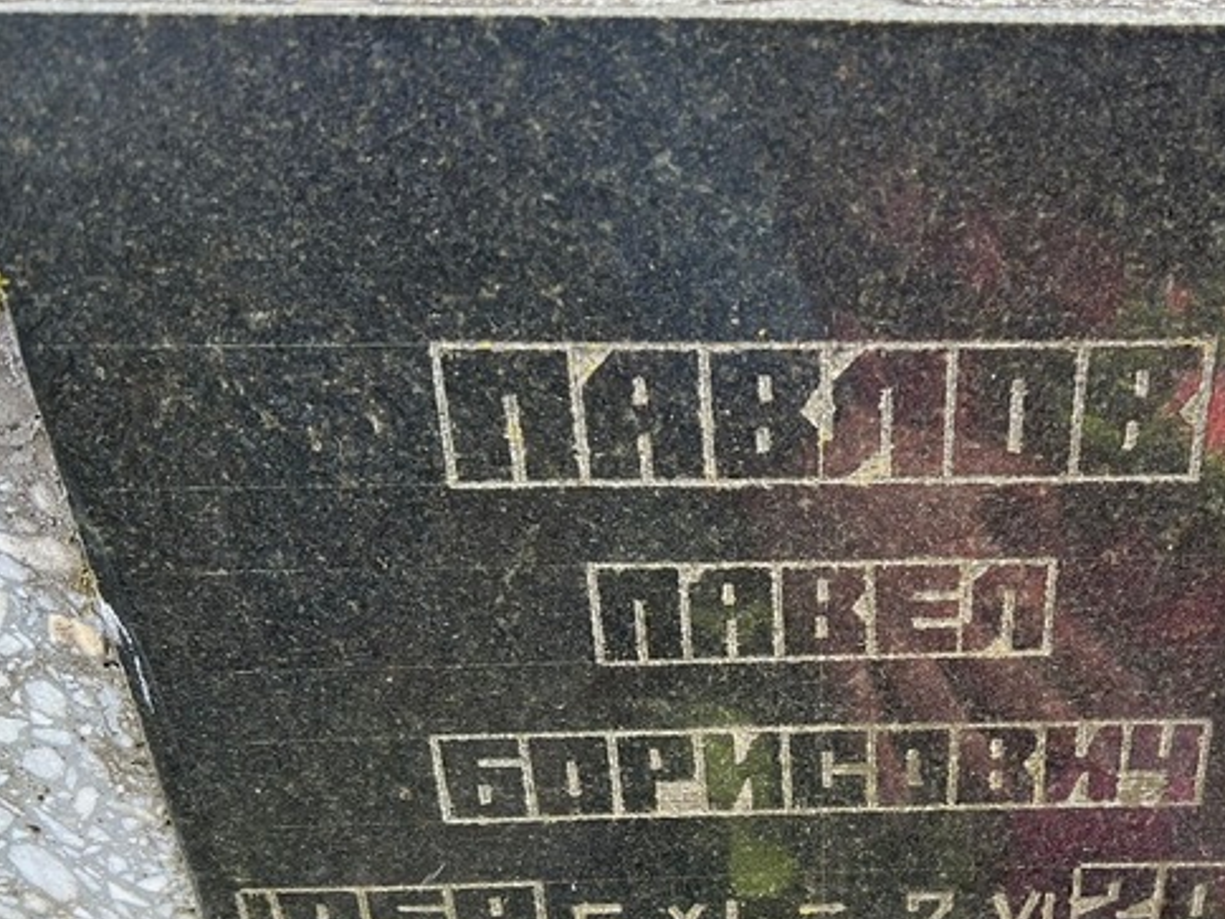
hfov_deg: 42.9
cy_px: 615
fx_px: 1522
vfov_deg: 33.3
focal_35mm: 43
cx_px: 873
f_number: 1.5
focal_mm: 5.7
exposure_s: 1/340
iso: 50
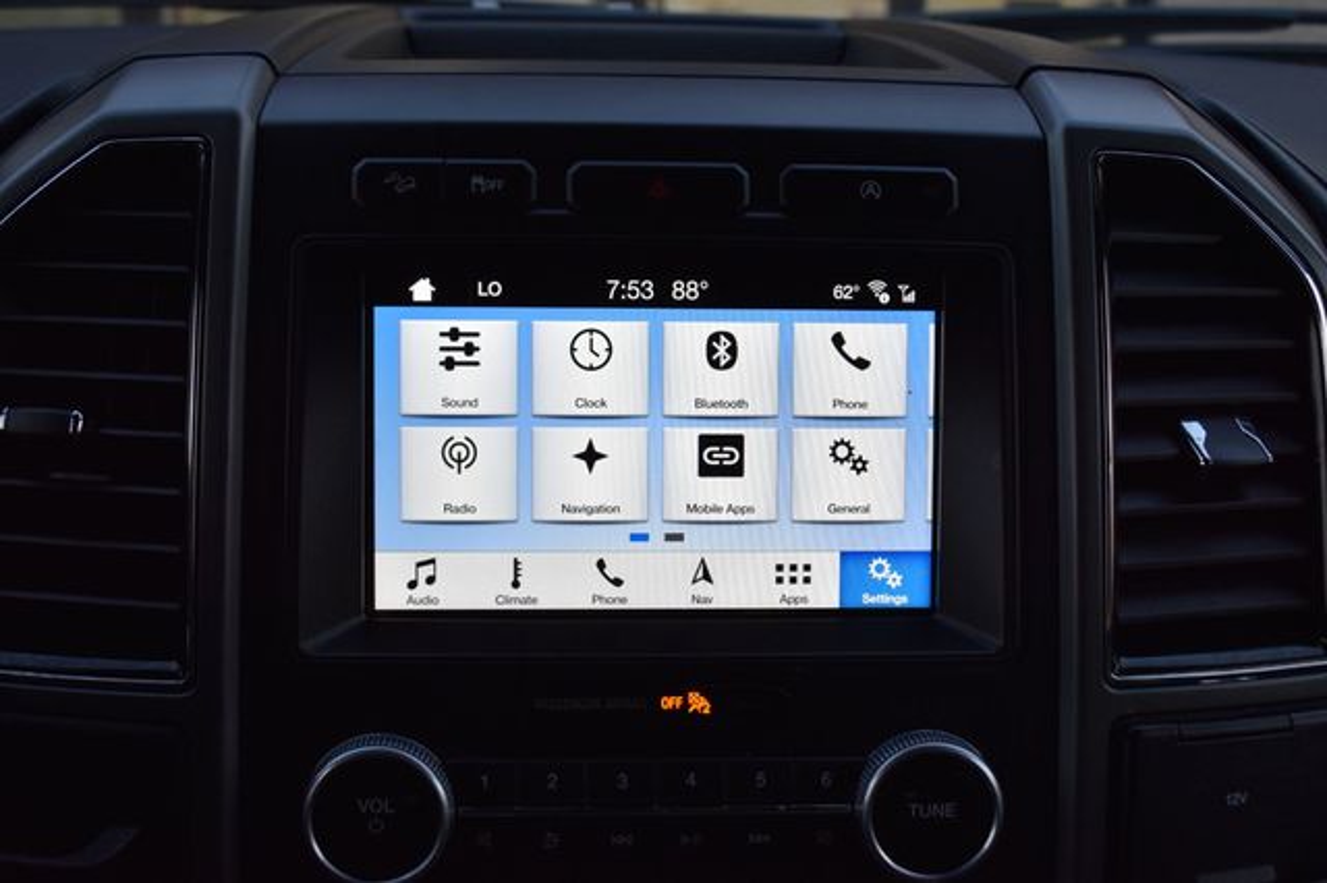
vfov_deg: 31.9
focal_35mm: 42
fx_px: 1547
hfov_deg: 46.4
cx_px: 664
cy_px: 442
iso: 400
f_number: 6.3
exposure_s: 1/125
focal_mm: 28
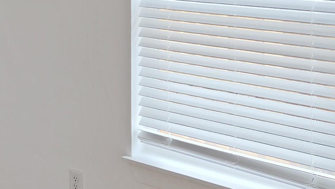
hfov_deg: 25.4
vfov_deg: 16.8
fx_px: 631
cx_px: -106
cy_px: 29
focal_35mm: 71
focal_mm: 5.4
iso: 40
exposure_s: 1/120
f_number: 1.8
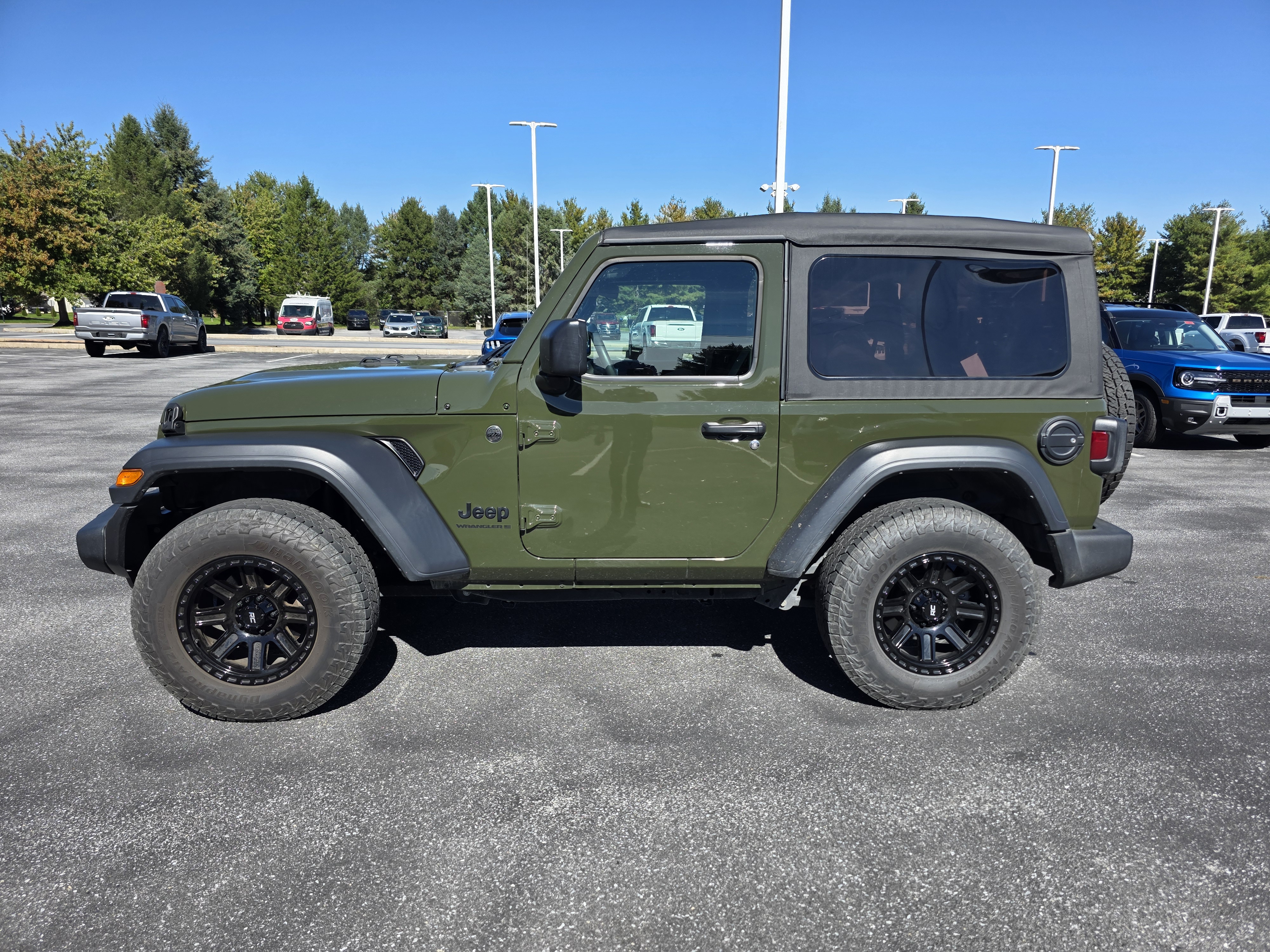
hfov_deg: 73.9
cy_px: 476
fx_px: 844
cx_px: 635
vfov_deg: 58.9
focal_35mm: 23
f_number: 1.7
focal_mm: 6.3
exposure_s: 1/4145
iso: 80
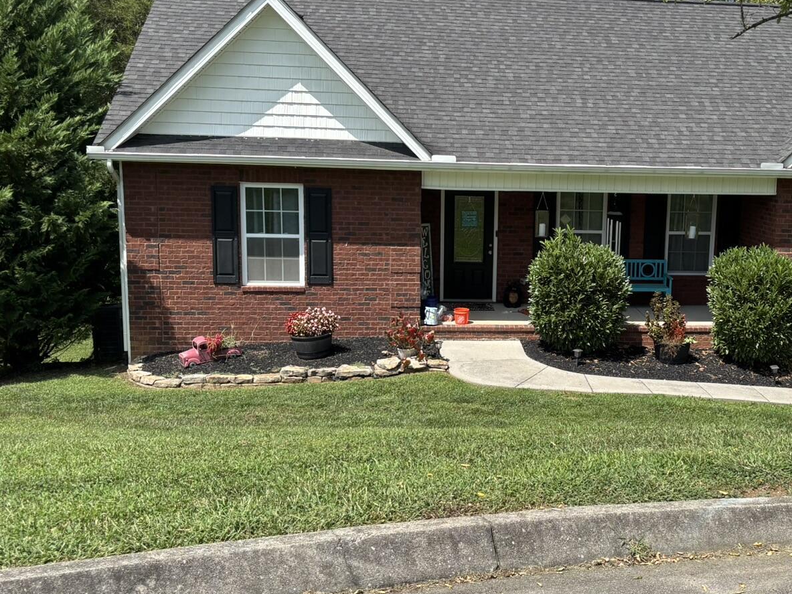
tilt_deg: -9.6
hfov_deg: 41.4
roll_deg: -1.7
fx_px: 1029
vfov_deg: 32.1
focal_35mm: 45
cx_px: 546
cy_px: 329
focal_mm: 5.96
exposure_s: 1/2933
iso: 50
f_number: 1.6
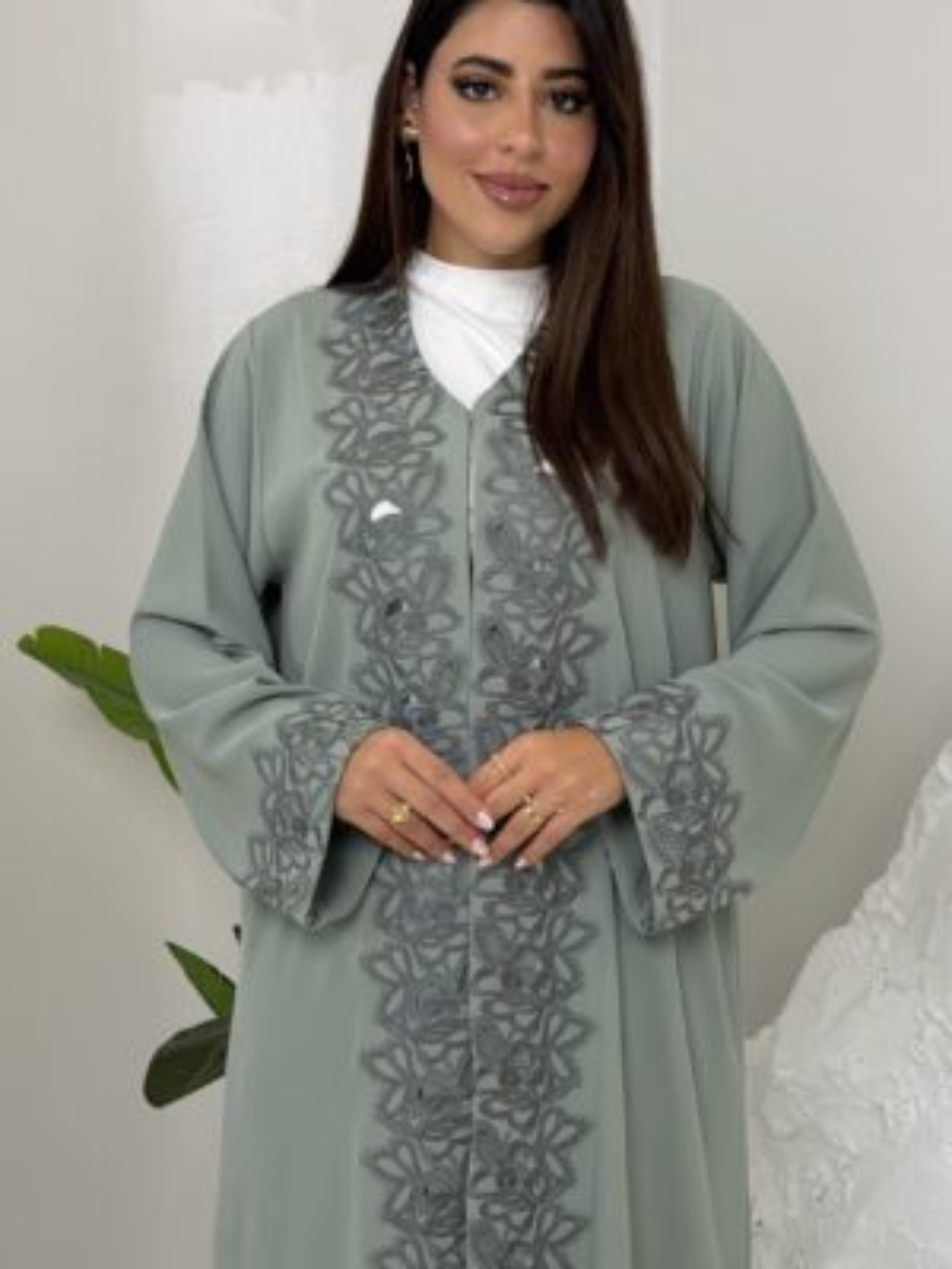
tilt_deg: -4.8
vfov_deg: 39.7
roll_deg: +0.0
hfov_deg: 30.3
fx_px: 1760
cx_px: 476
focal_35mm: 48
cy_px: 634
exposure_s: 1/740
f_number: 1.78
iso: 64
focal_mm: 6.76
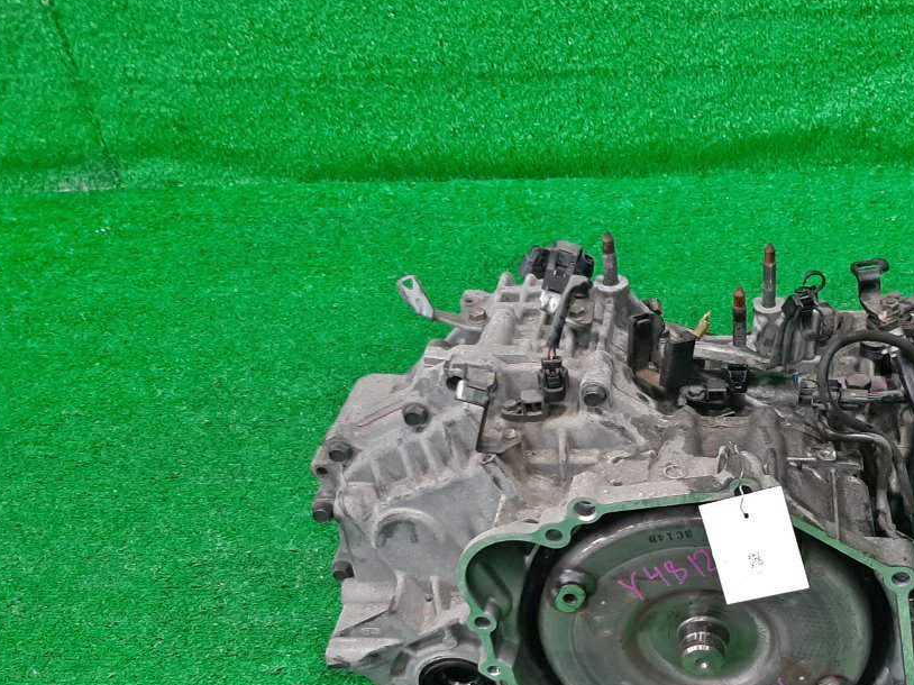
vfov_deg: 31.0
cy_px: 509
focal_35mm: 46
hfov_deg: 40.3
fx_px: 1214
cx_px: 667
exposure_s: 1/50
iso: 110
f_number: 1.7
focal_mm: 3.93
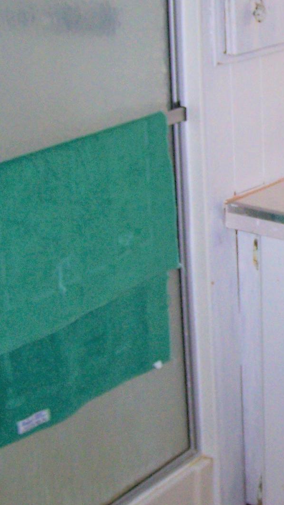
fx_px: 1071
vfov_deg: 26.4
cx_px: 350
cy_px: 191
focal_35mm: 80
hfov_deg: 14.6
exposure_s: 1/60
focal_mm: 6.3
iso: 140
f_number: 2.8
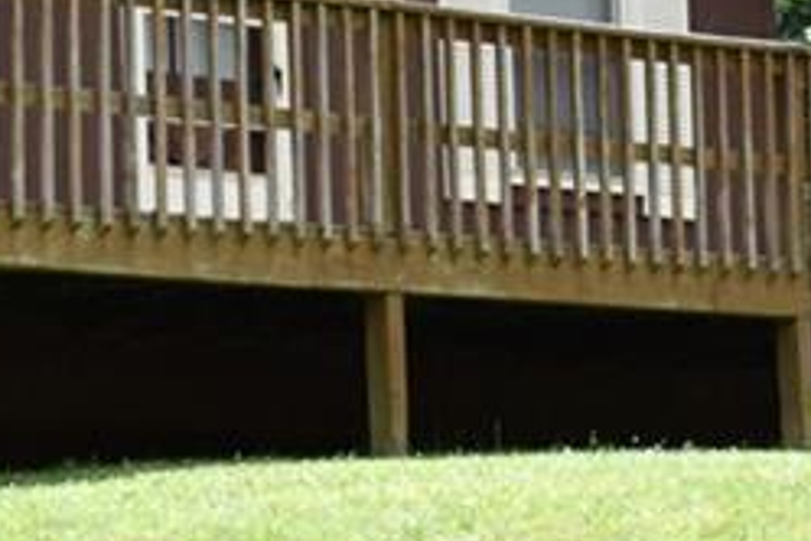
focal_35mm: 234
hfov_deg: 8.8
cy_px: -231
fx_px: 5271
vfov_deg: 5.8
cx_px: 479
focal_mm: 38
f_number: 5.6
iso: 250
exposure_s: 1/250
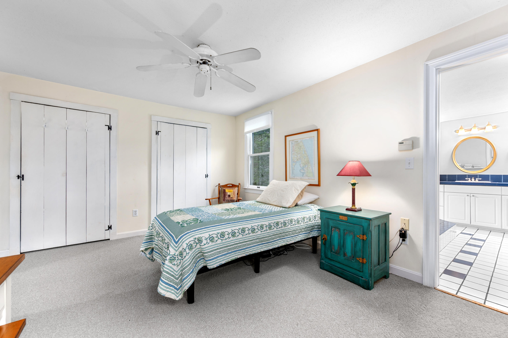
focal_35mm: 14
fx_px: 198
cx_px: 254
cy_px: 169
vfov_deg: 81.2
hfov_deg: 104.3
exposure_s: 1/3
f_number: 8
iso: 320
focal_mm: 14
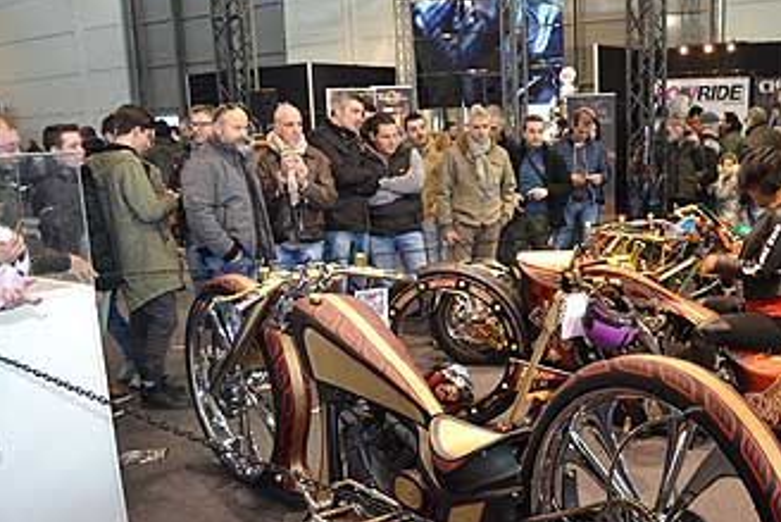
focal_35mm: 40
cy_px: 361
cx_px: 574
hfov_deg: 46.9
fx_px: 868
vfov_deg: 33.1
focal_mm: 18
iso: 400
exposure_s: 1/60
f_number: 3.5
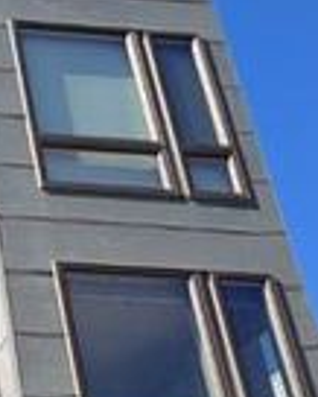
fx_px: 729
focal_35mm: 62
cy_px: 565
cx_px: -271
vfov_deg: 24.8
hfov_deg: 18.5
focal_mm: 1.57
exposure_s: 1/280
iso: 32
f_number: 1.8
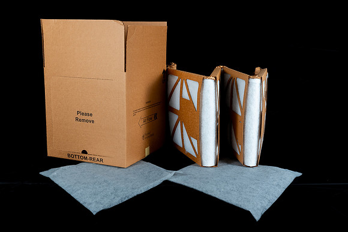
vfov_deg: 28.1
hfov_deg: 41.1
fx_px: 464
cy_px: 116
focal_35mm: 48
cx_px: 174
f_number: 8
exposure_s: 1/125
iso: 160
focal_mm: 48
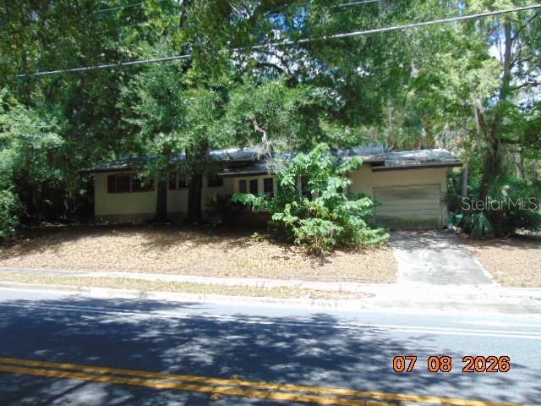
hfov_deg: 60.0
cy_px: 203
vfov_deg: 46.8
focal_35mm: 30
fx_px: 469
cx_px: 270
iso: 80
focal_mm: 5.4
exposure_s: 1/320
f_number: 3.1
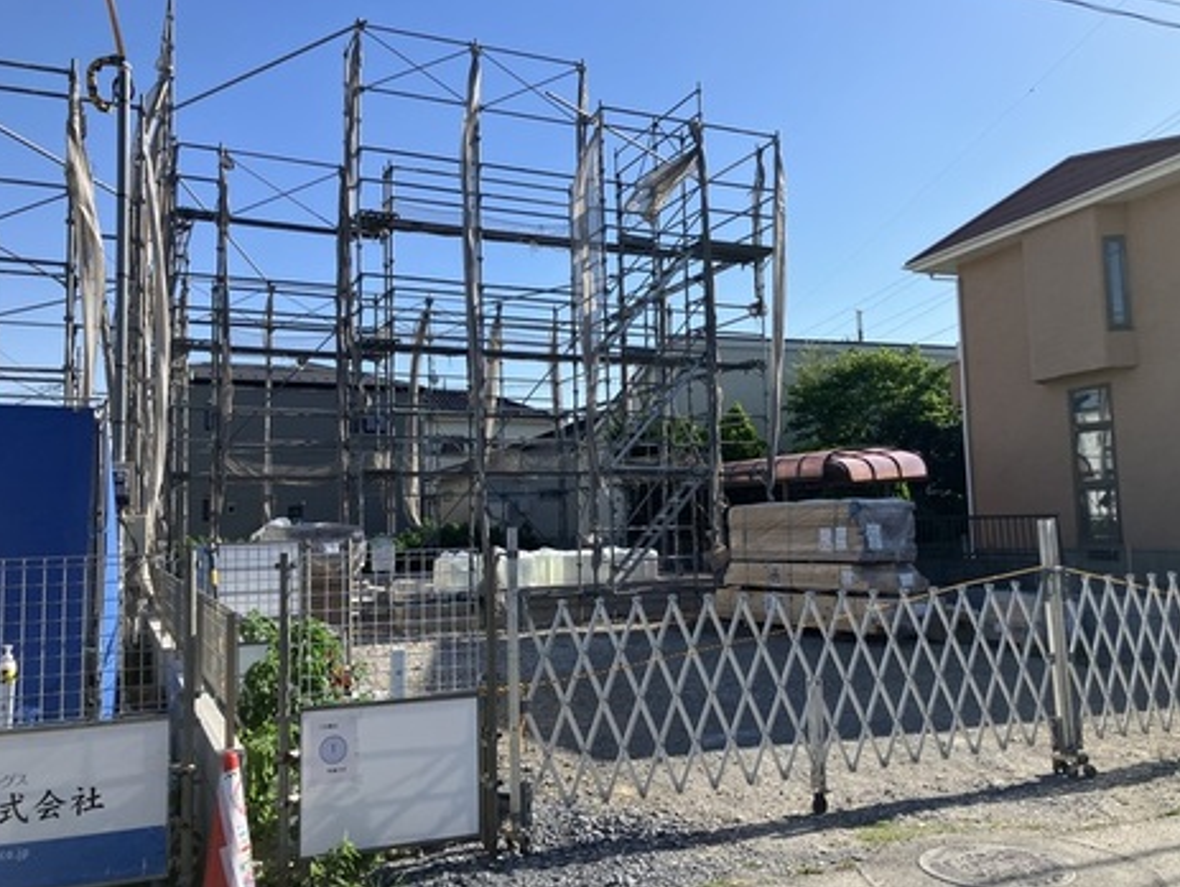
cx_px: 594
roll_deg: +2.4
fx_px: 989
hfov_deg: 61.6
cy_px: 436
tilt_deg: +10.1
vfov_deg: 48.3
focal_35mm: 29
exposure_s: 1/1675
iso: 32
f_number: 1.8
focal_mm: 3.99
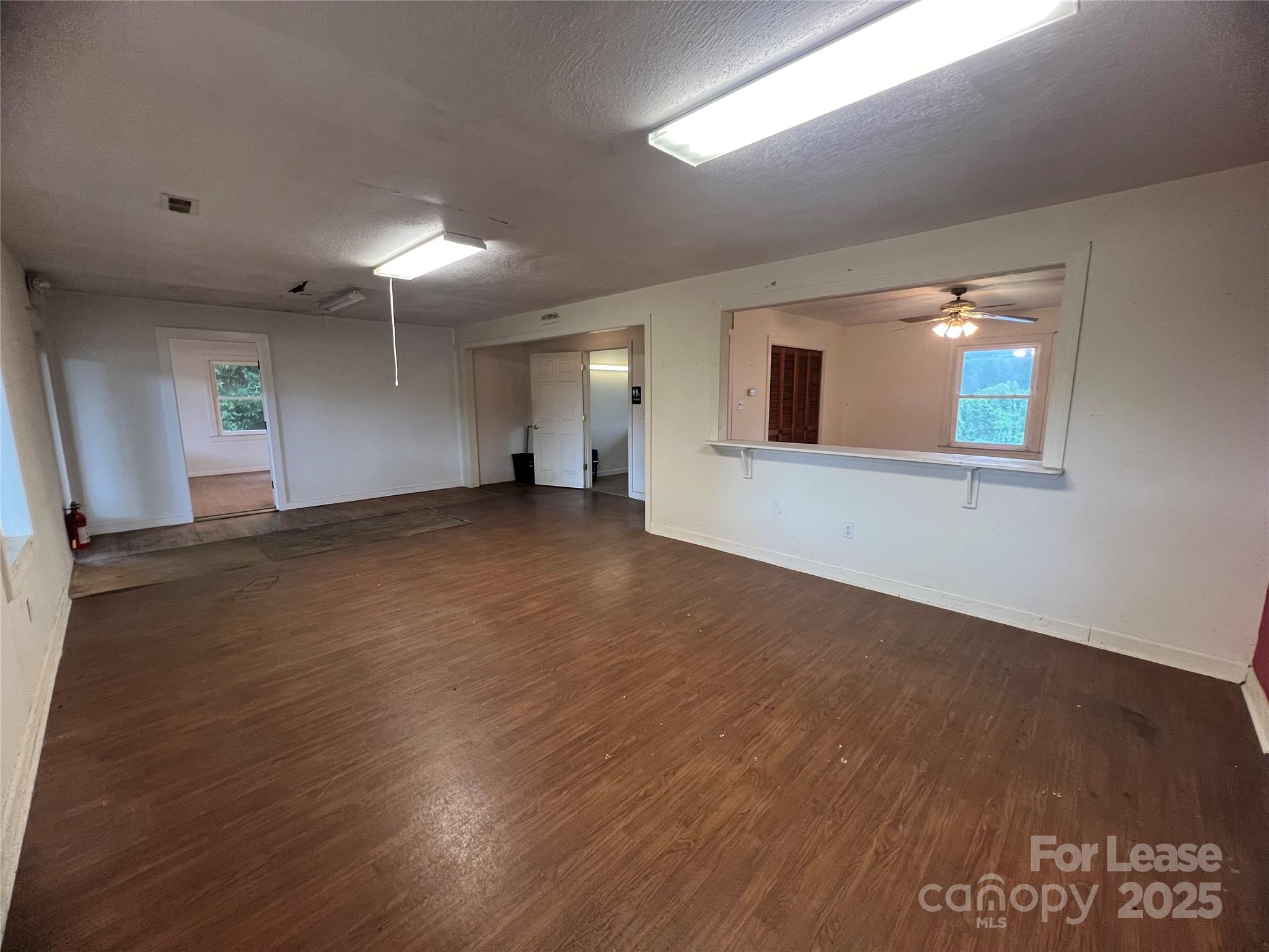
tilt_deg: -8.9
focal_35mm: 13
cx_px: 634
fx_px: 477
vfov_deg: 89.9
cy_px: 476
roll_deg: +0.3
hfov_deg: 106.2
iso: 250
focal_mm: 1.57
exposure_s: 1/120
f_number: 1.8
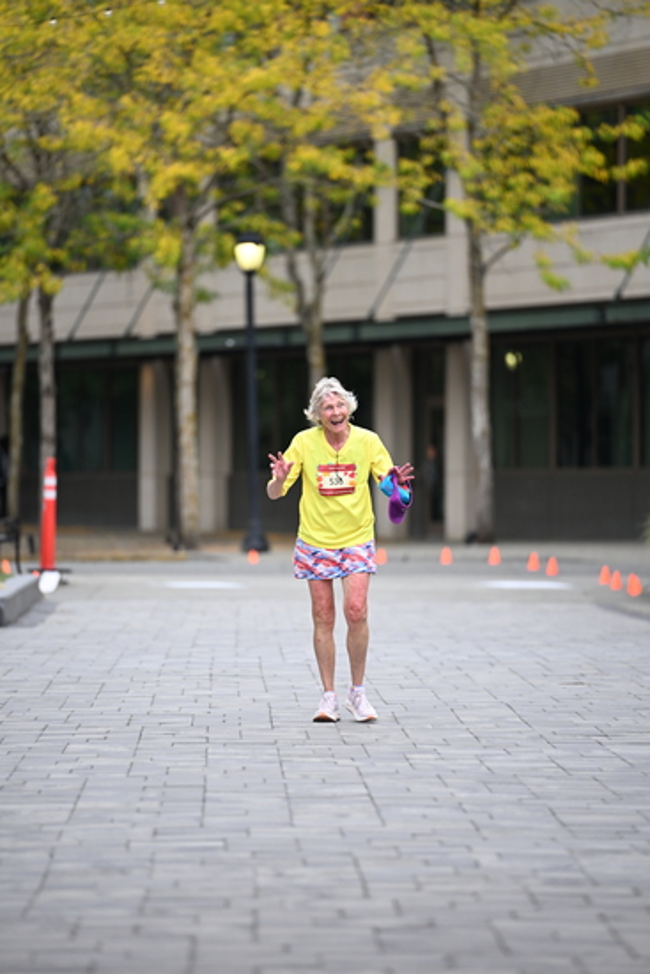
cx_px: 325
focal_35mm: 200
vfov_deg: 10.3
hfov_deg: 6.9
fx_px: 5413
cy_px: 487
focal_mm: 200
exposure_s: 1/1600
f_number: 2.8
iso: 640
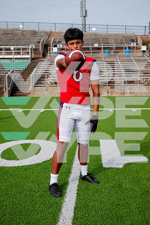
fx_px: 300
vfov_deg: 41.1
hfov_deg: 28.1
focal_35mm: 48
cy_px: 112
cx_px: 75
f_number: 7.1
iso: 125
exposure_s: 1/320
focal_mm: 48
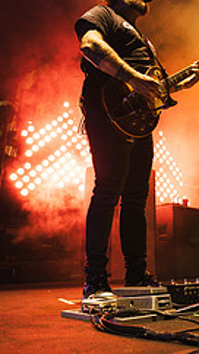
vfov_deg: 51.2
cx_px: 158
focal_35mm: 39
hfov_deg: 29.7
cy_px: 138
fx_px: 366
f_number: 4
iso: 1600
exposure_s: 1/200
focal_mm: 20
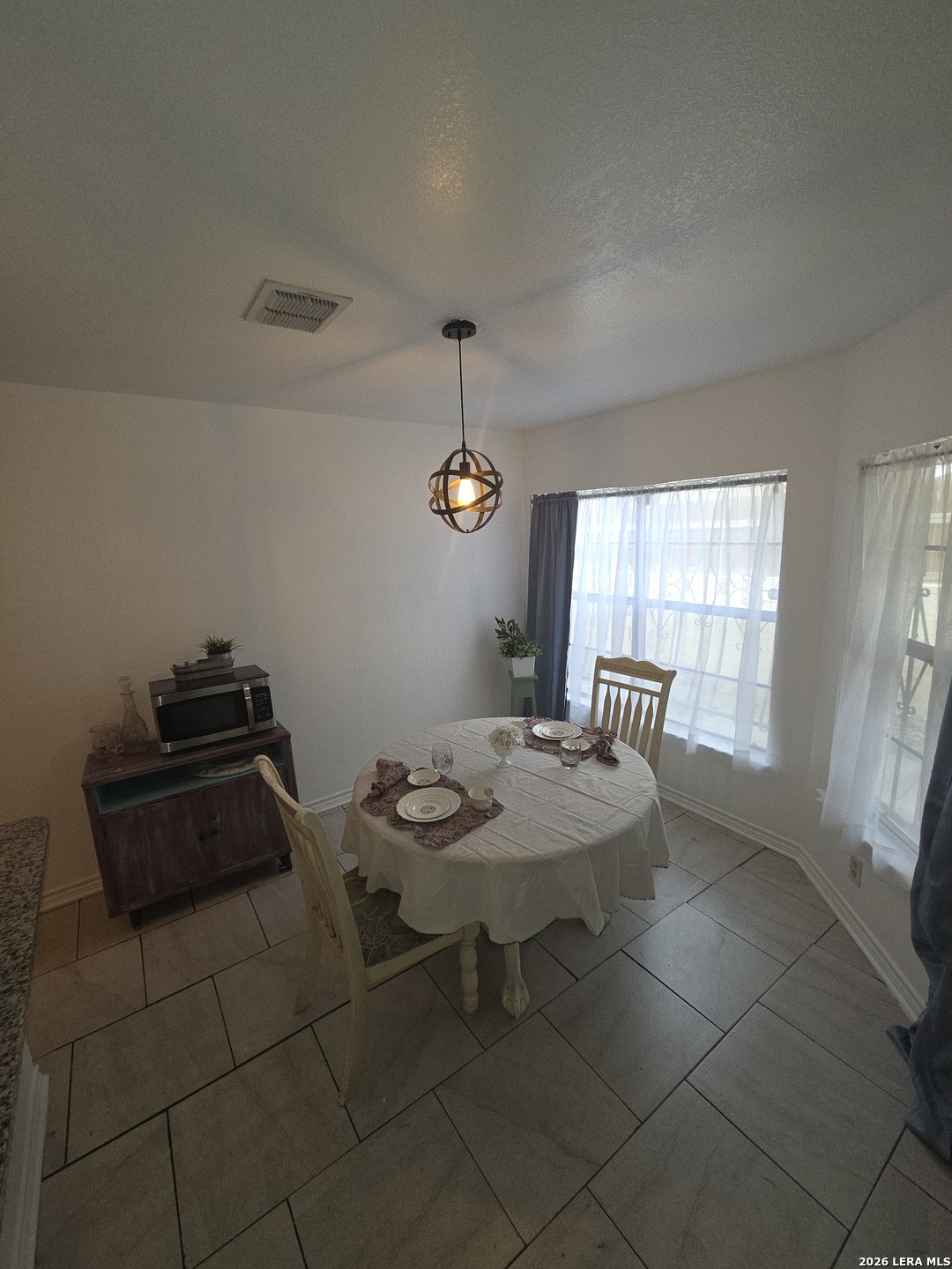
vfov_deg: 106.2
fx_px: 477
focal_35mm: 13
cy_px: 634
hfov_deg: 89.9
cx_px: 476
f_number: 2.2
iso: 100
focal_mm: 2.2
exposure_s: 1/60
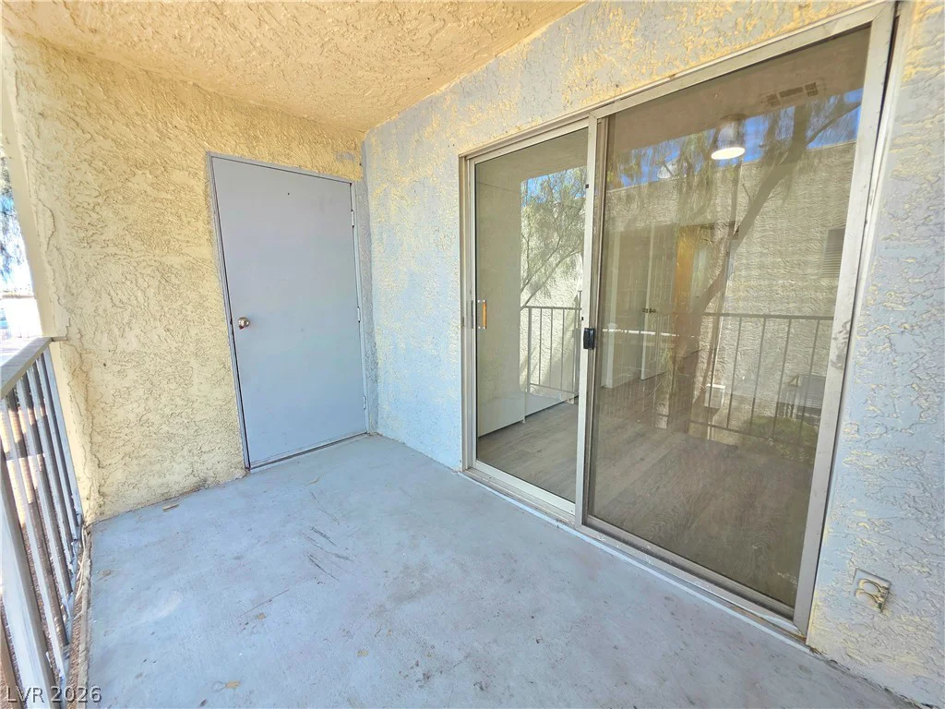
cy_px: 354
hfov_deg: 106.2
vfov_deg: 89.9
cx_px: 472
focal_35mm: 13
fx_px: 355
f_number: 1.9
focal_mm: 2.2
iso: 50
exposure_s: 1/120
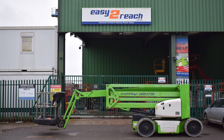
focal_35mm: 48
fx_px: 290
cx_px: 112
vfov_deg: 27.1
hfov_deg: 42.2
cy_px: 74
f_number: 5
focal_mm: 31
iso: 400
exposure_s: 1/100
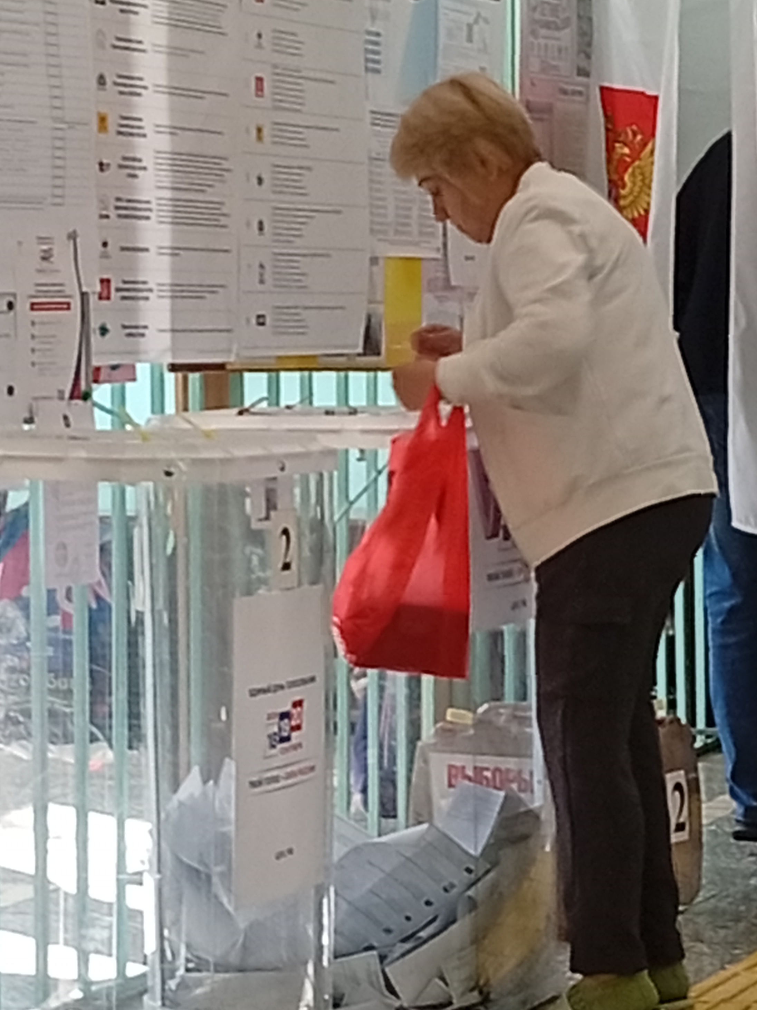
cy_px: 535
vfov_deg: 14.4
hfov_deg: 10.8
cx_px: 481
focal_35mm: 137
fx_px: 3995
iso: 67
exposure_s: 1/50
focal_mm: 3.84
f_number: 1.8
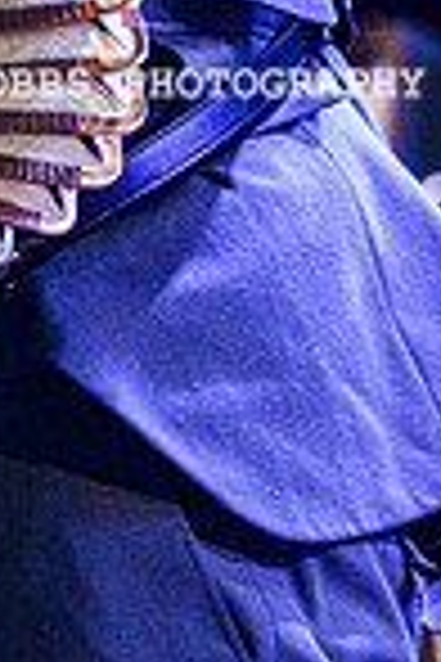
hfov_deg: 2.5
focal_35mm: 549
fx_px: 10087
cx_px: -286
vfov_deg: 3.7
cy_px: -373
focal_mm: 112
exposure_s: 1/160
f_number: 3.2
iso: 1000
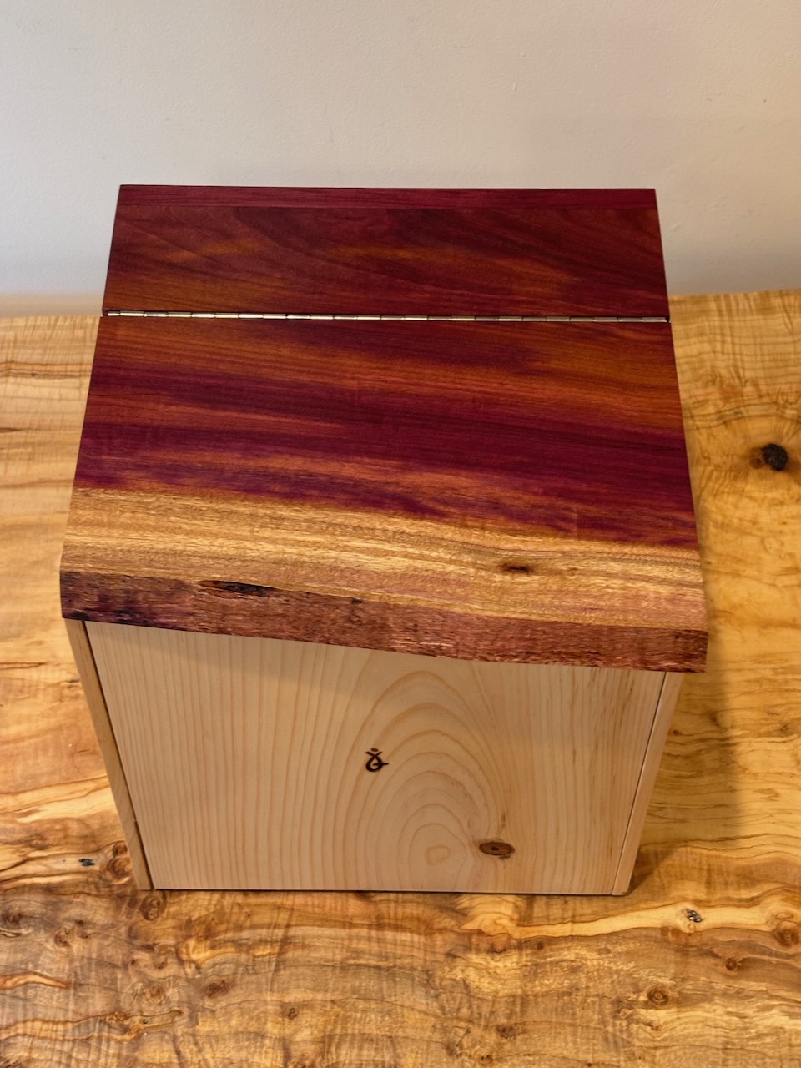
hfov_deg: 28.0
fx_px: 1604
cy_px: 534
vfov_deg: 36.8
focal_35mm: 52
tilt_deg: -52.5
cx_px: 400
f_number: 1.6
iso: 125
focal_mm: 5.96
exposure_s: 1/40
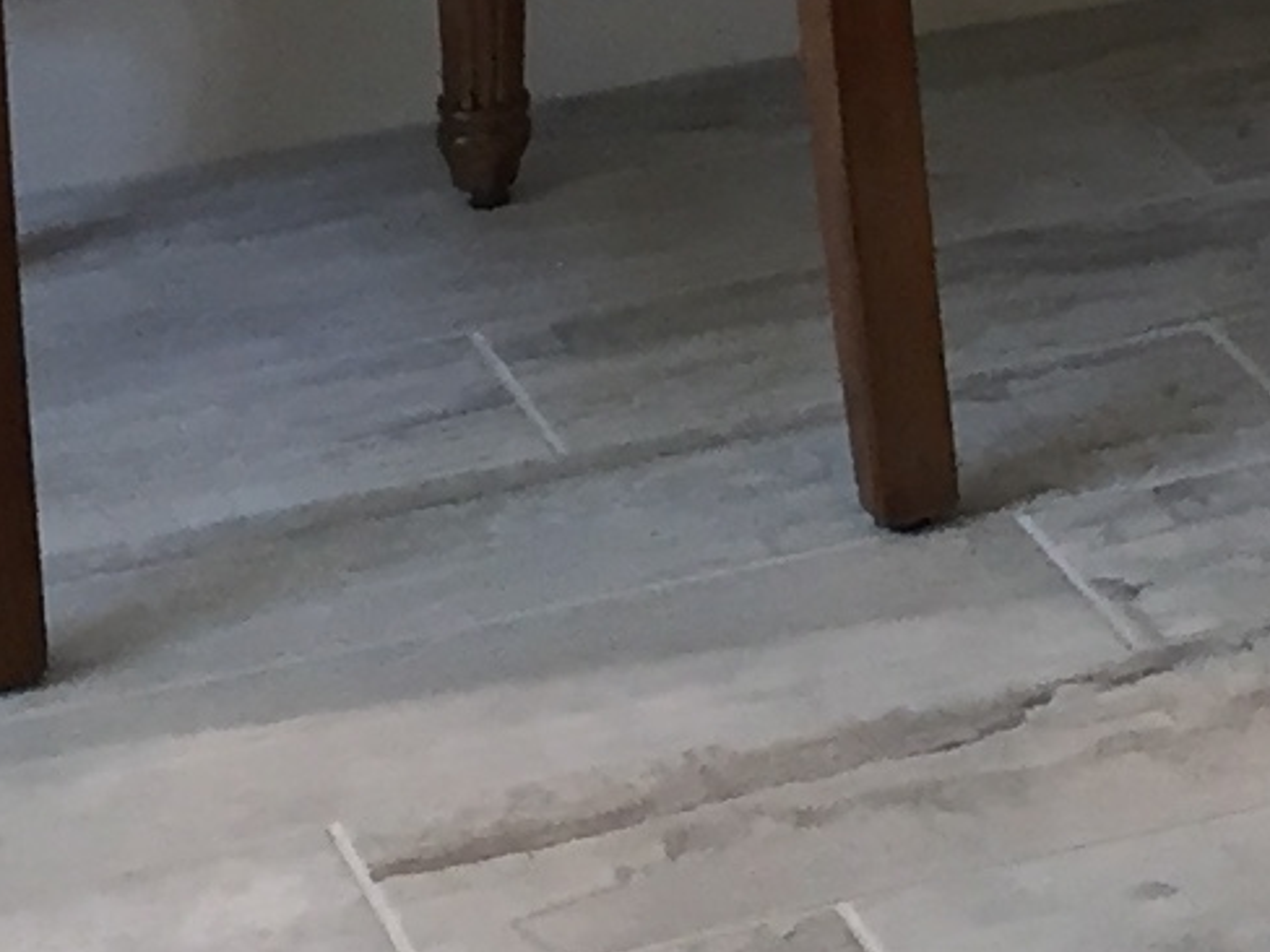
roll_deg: +0.3
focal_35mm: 194
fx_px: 7118
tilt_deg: -4.6
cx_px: 1983
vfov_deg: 7.0
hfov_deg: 9.8
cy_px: -1722
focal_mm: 4.15
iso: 32
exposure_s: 1/30
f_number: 2.2
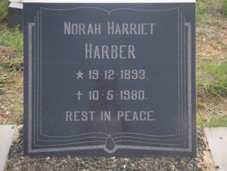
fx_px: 597
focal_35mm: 91
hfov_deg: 21.5
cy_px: 86
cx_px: 114
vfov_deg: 16.3
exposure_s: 1/100
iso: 80
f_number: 4.3
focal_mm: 15.2
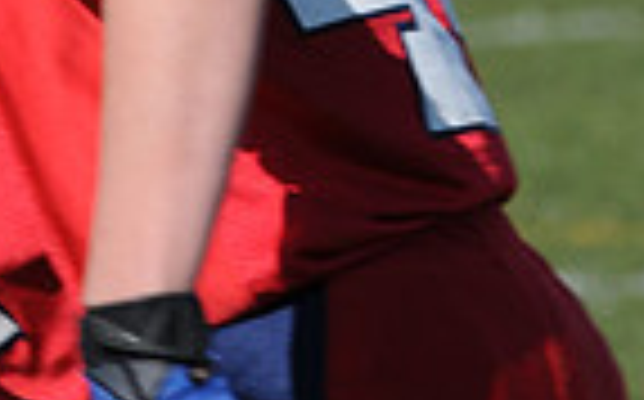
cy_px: -472
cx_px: 187
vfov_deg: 0.7
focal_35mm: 1862
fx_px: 32642
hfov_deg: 1.1
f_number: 10
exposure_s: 1/500
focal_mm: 300
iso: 200
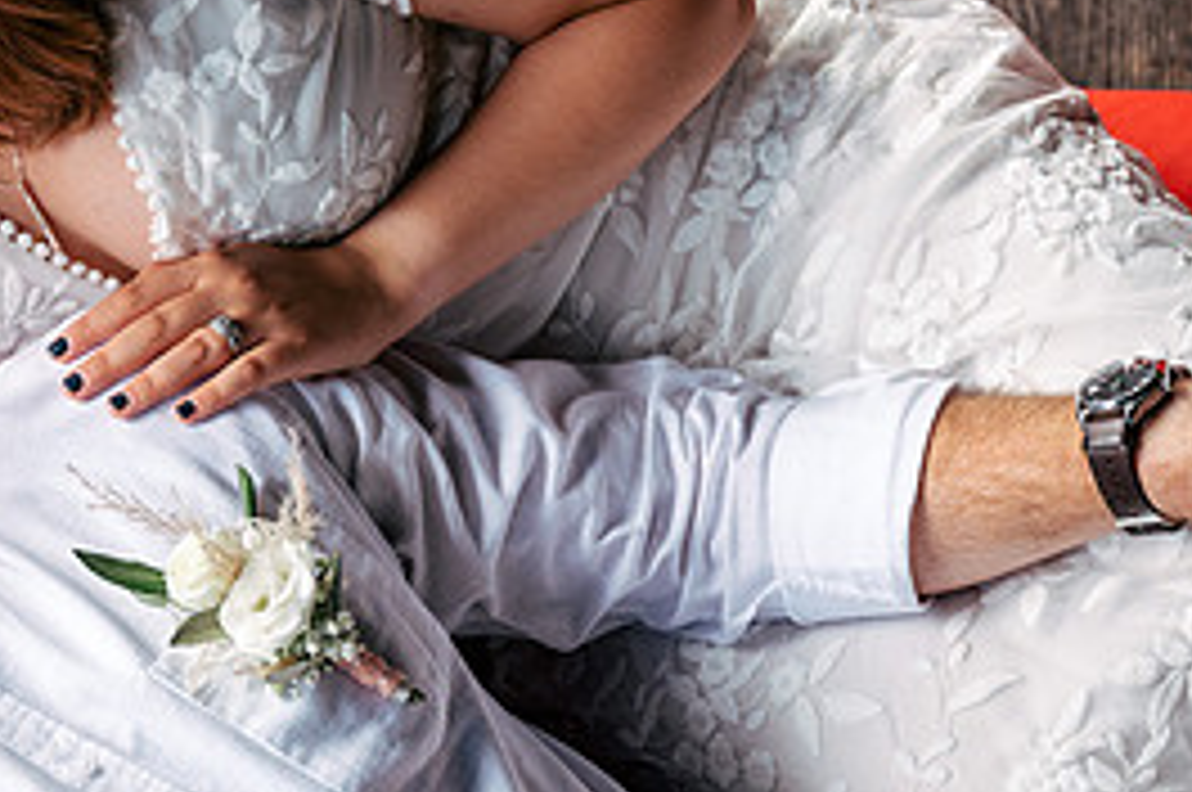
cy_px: 220
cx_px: 207
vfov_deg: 13.2
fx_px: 3406
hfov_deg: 19.6
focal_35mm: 103
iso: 400
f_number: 4
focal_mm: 47
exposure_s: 1/250
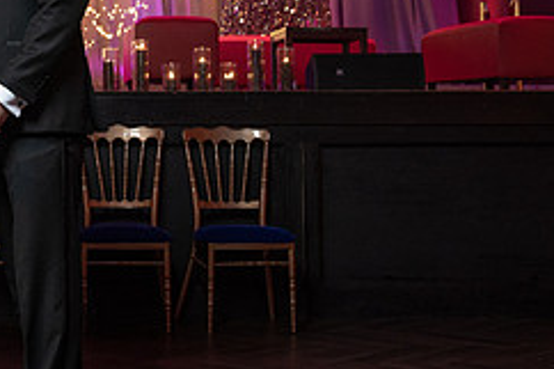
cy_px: 29
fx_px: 1415
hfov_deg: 21.3
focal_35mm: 92
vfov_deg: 14.7
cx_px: -18
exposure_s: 1/100
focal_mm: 37
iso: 2000
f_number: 4
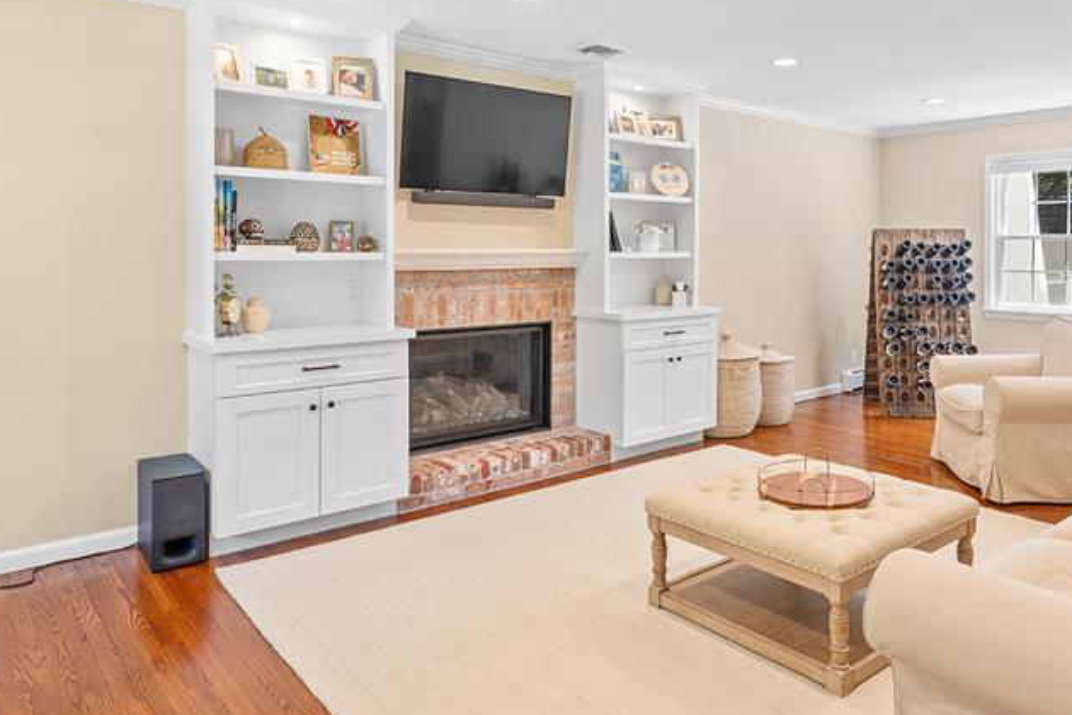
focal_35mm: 26
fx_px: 774
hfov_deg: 68.5
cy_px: 269
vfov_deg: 49.1
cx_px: 659
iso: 100
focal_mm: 16
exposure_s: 1/3
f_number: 8
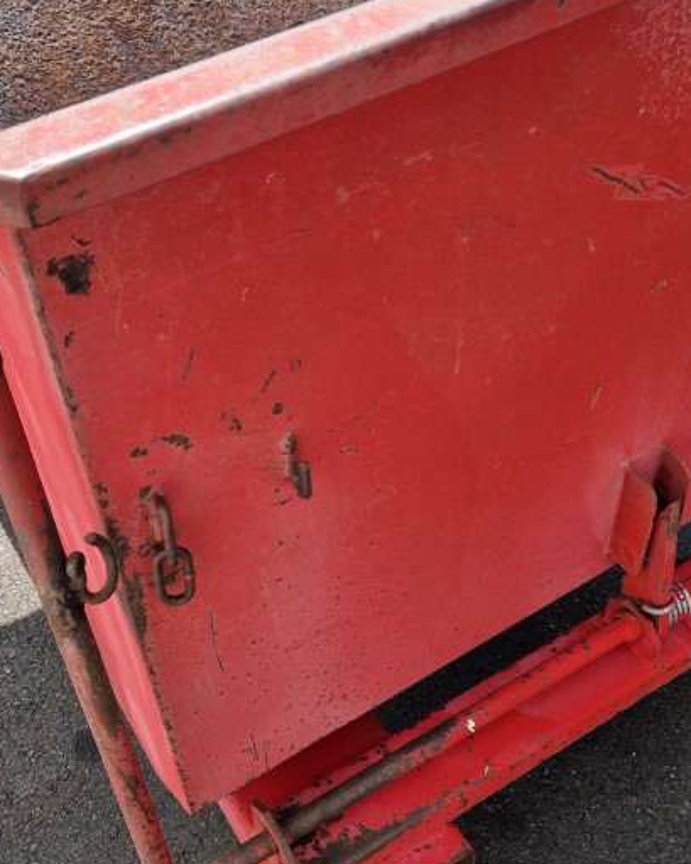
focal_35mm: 45
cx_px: 353
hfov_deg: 33.4
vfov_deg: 41.1
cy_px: 428
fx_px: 1150
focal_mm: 5.4
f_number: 1.8
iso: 50
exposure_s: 1/814
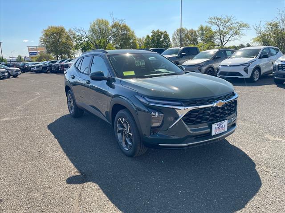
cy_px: 106
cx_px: 142
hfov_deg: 67.3
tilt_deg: -12.2
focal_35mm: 26
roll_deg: +3.0
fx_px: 214
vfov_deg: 53.1
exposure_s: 1/711
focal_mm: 4.2
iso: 32
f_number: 1.6
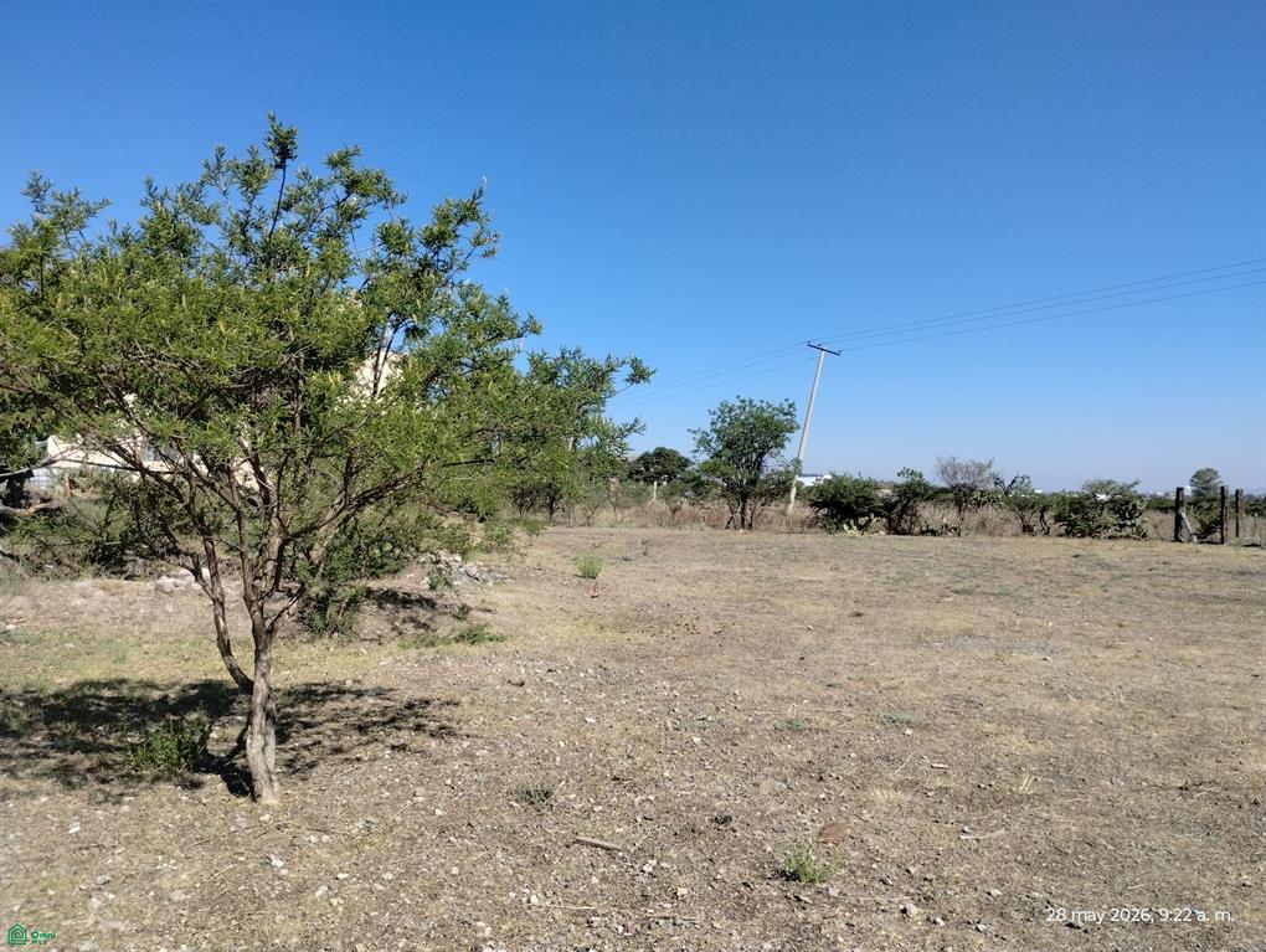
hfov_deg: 63.4
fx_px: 1025
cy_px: 476
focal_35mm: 28
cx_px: 633
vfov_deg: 49.8
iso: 100
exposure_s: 1/586
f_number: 1.8
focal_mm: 4.27
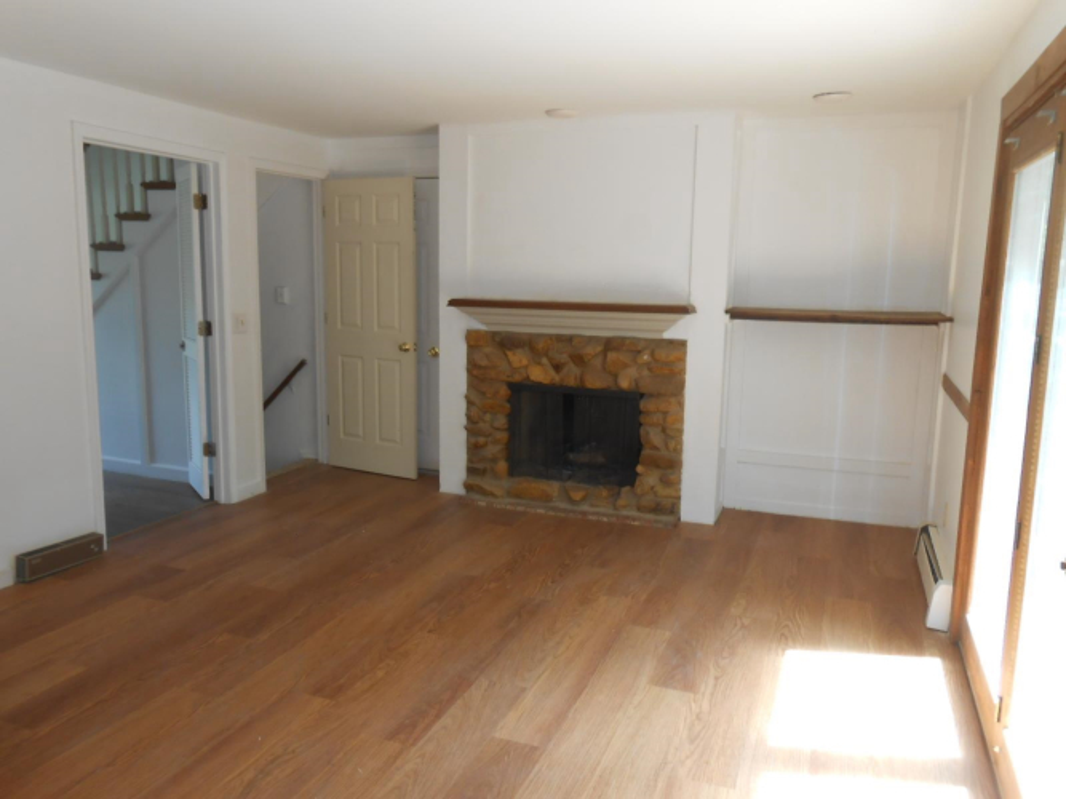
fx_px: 801
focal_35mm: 26
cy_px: 400
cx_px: 533
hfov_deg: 67.3
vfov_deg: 53.0
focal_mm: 4.6
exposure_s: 1/30
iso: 80
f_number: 3.5
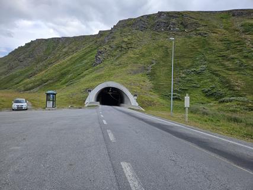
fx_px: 168
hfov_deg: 73.9
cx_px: 126
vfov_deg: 58.9
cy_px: 95
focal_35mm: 23
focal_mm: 5.4
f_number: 1.8
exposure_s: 1/709
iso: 25
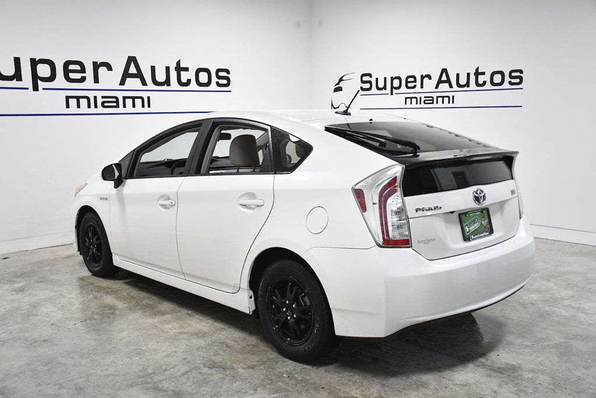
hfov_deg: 53.1
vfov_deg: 36.9
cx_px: 298
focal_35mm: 36
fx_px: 596
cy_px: 199
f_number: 4.5
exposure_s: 1/640
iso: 2500
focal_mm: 24
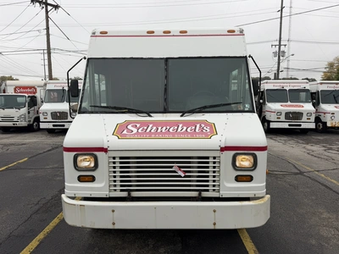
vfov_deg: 56.8
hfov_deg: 71.6
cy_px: 127
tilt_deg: -4.3
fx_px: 235
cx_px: 170
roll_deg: -1.8
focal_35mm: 24
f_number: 1.78
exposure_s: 1/1139
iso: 80
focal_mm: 6.76
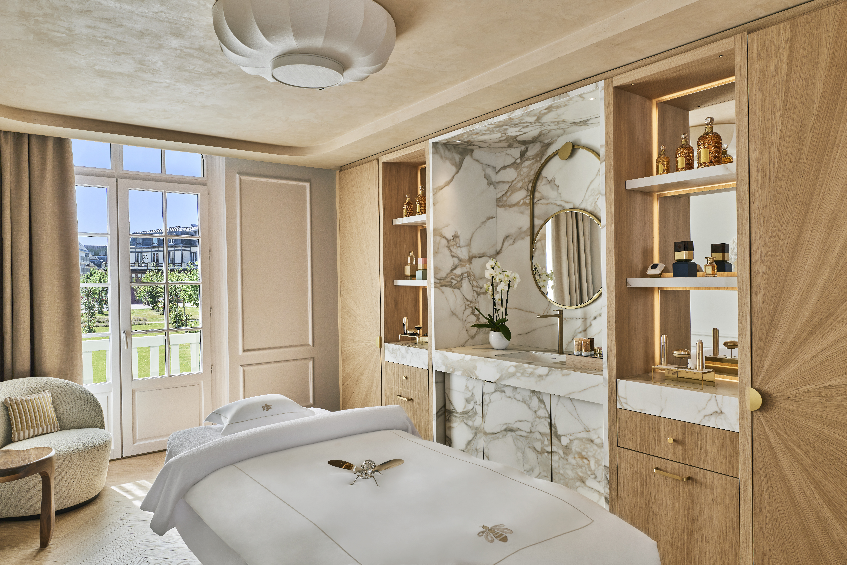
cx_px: 424
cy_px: 282
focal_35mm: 24
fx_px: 565
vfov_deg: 53.2
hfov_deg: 73.7
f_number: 9
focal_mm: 24
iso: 100
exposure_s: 1/13
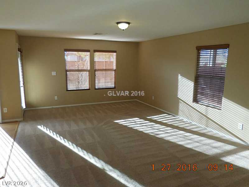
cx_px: 124
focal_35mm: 25
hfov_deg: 69.4
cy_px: 94
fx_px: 180
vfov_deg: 54.9
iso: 125
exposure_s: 1/60
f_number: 3.3
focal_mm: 4.5
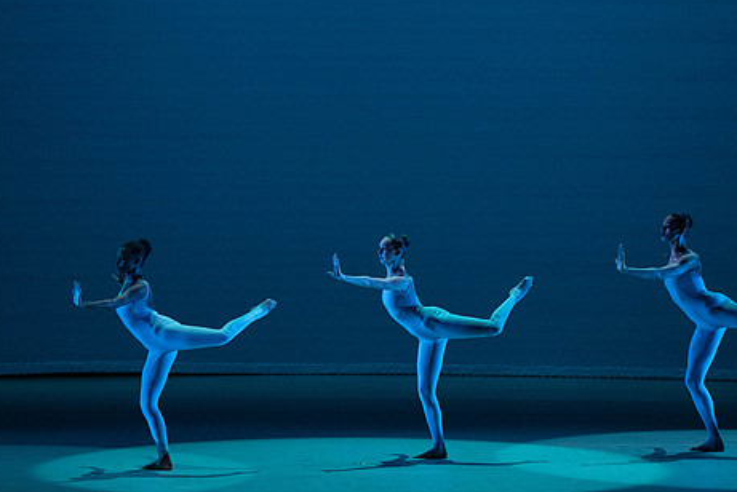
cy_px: 263
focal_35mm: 230
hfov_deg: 8.9
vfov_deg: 6.0
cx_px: 452
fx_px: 4711
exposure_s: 1/400
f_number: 5.6
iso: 16000
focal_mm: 183
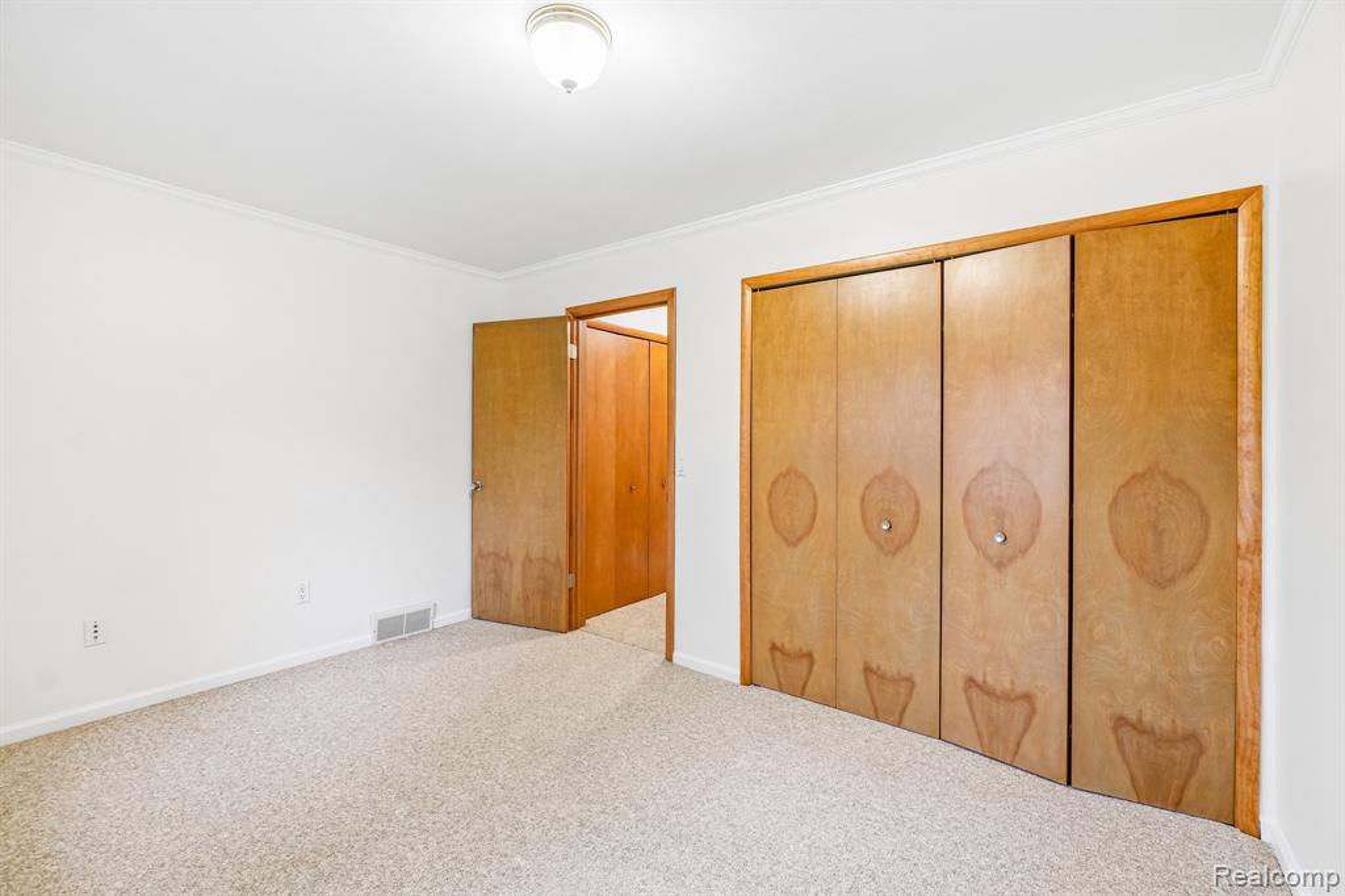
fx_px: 560
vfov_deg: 77.3
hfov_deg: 100.4
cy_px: 448
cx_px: 672
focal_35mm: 15
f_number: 8
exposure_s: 1/6
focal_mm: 10
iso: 400
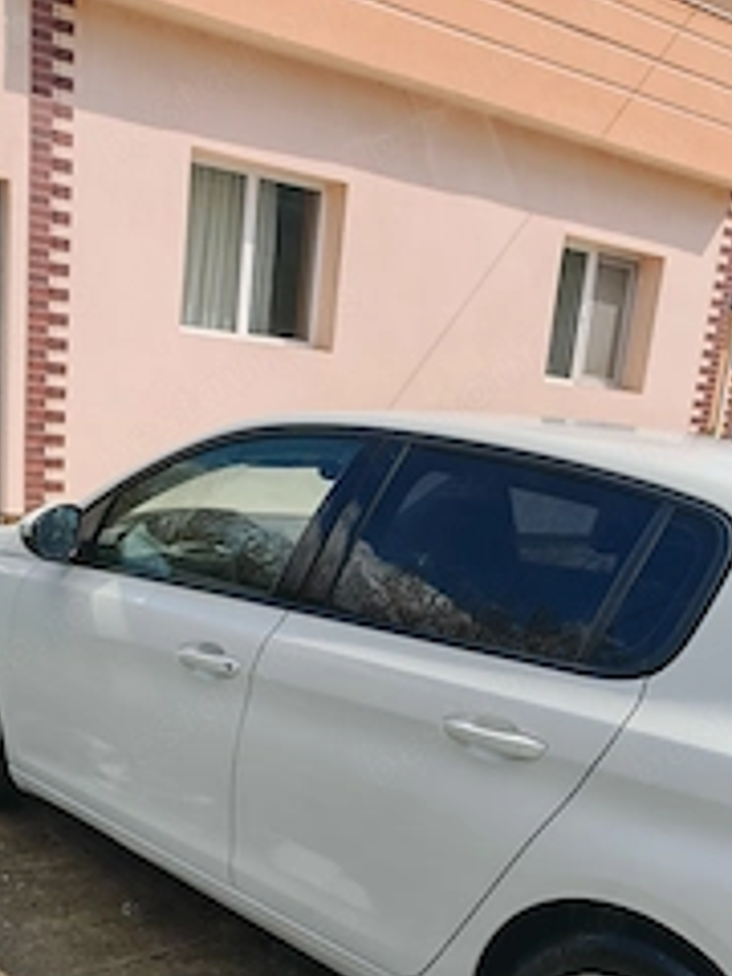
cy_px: 760
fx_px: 1128
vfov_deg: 44.8
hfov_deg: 35.9
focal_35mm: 40
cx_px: 386
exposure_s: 1/8800
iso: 100
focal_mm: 6.83
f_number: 2
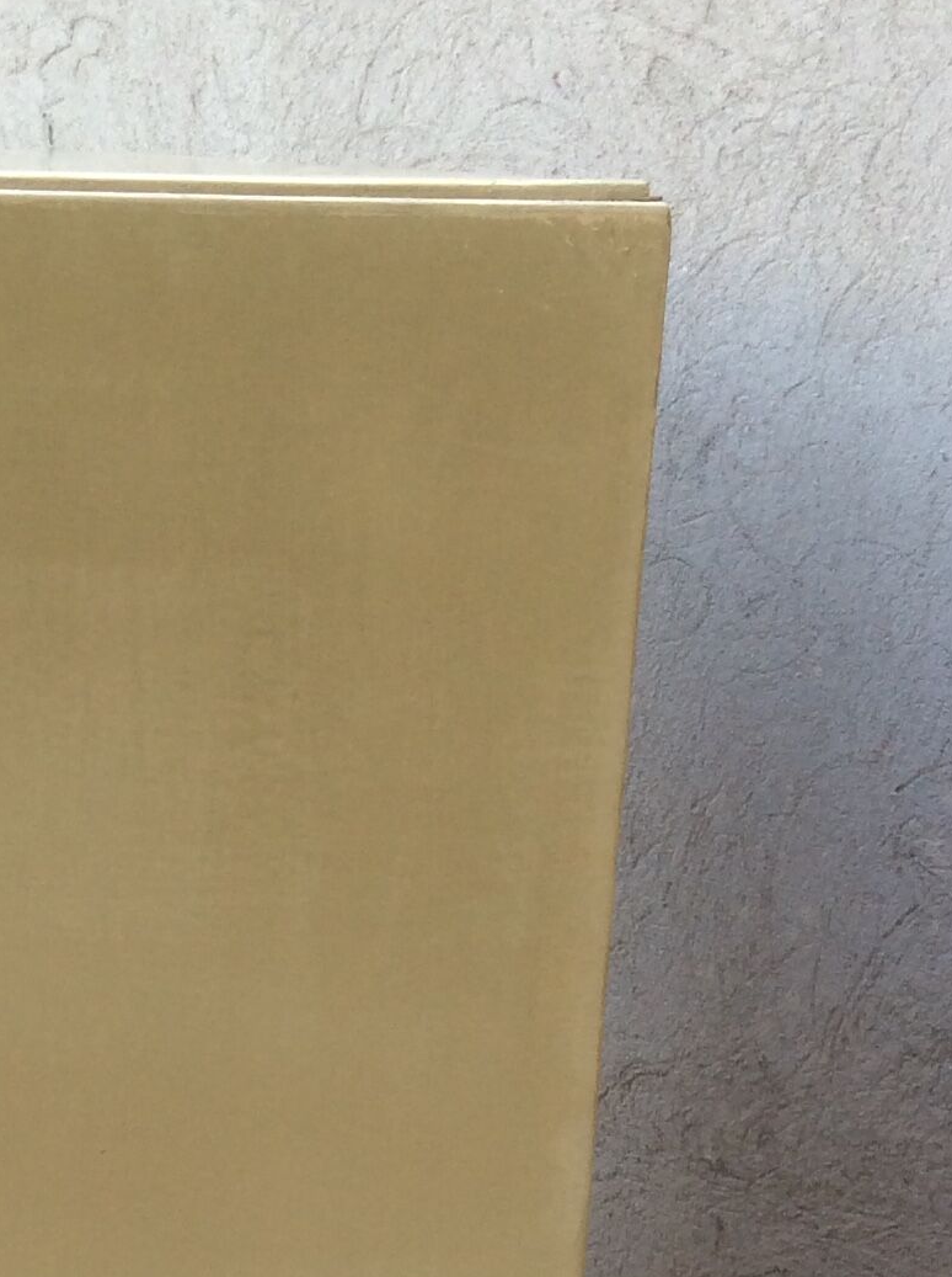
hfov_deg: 18.2
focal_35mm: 80
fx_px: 2943
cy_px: 1229
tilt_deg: -19.0
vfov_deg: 23.6
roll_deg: -1.8
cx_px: 182
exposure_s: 1/134
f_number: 2.4
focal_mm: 3.3
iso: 32
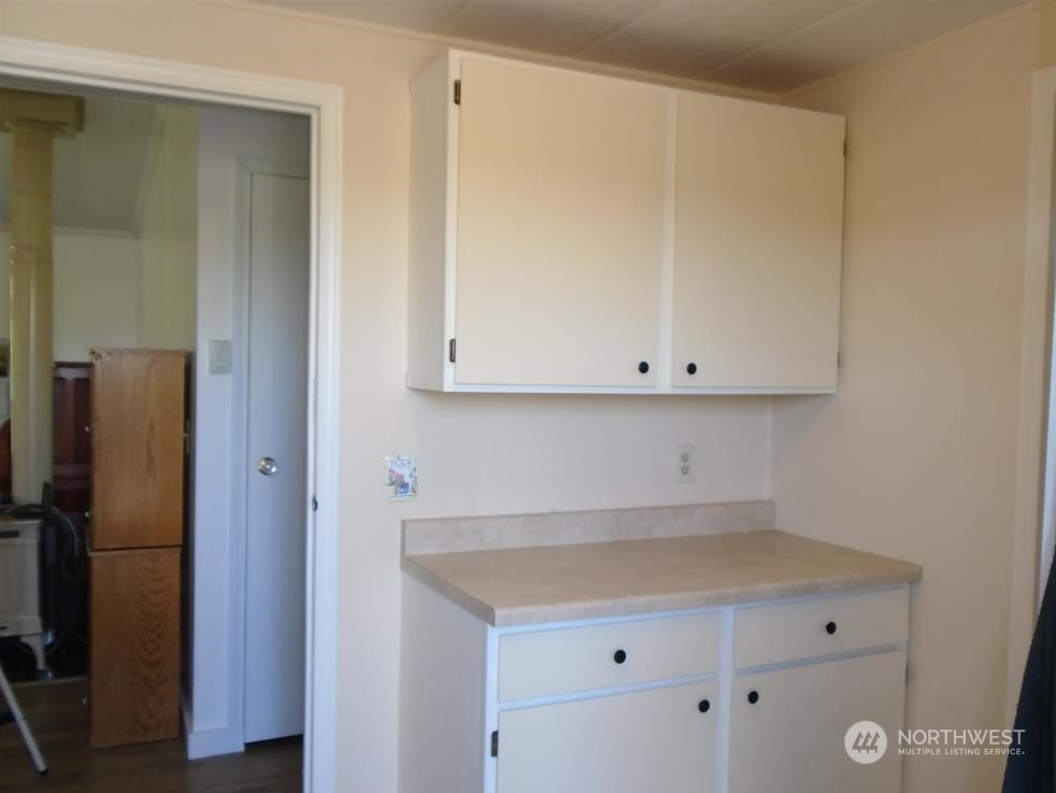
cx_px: 528
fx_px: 946
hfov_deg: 58.3
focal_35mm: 31
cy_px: 396
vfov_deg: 45.5
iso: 200
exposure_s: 1/40
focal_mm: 5.5
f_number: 3.5
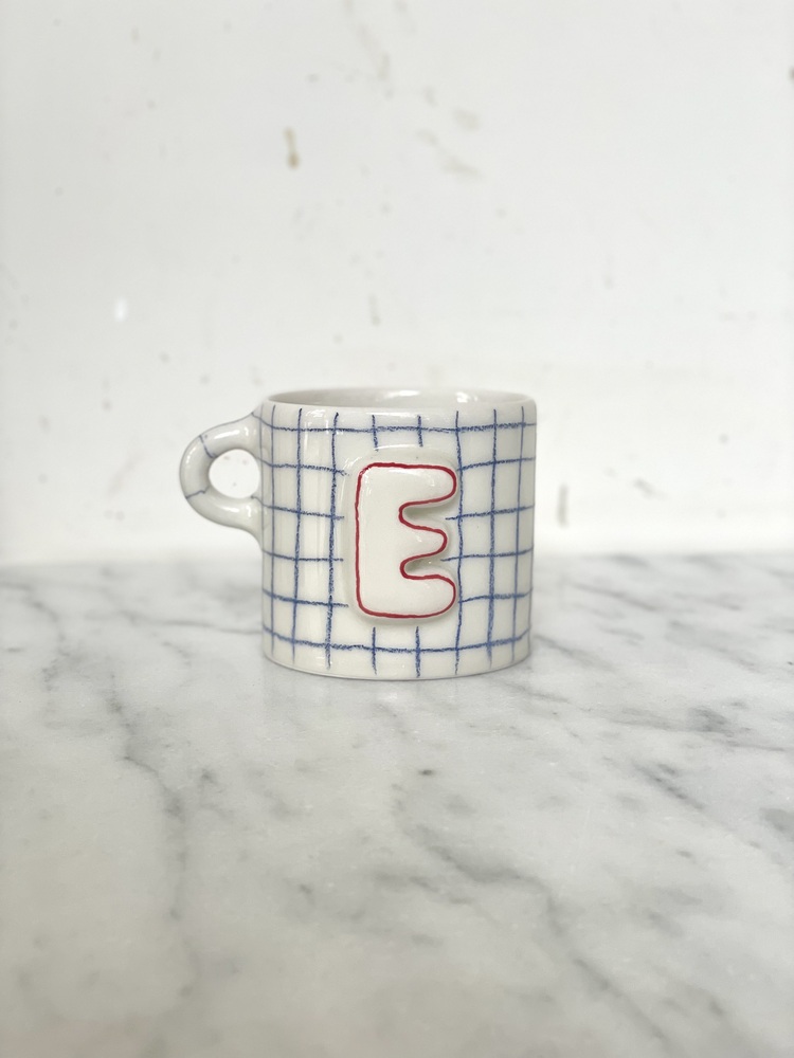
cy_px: 529
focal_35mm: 52
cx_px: 397
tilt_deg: -9.0
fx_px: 1590
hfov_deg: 28.0
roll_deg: +0.3
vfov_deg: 36.8
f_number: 2
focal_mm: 6
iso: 80
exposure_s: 1/122
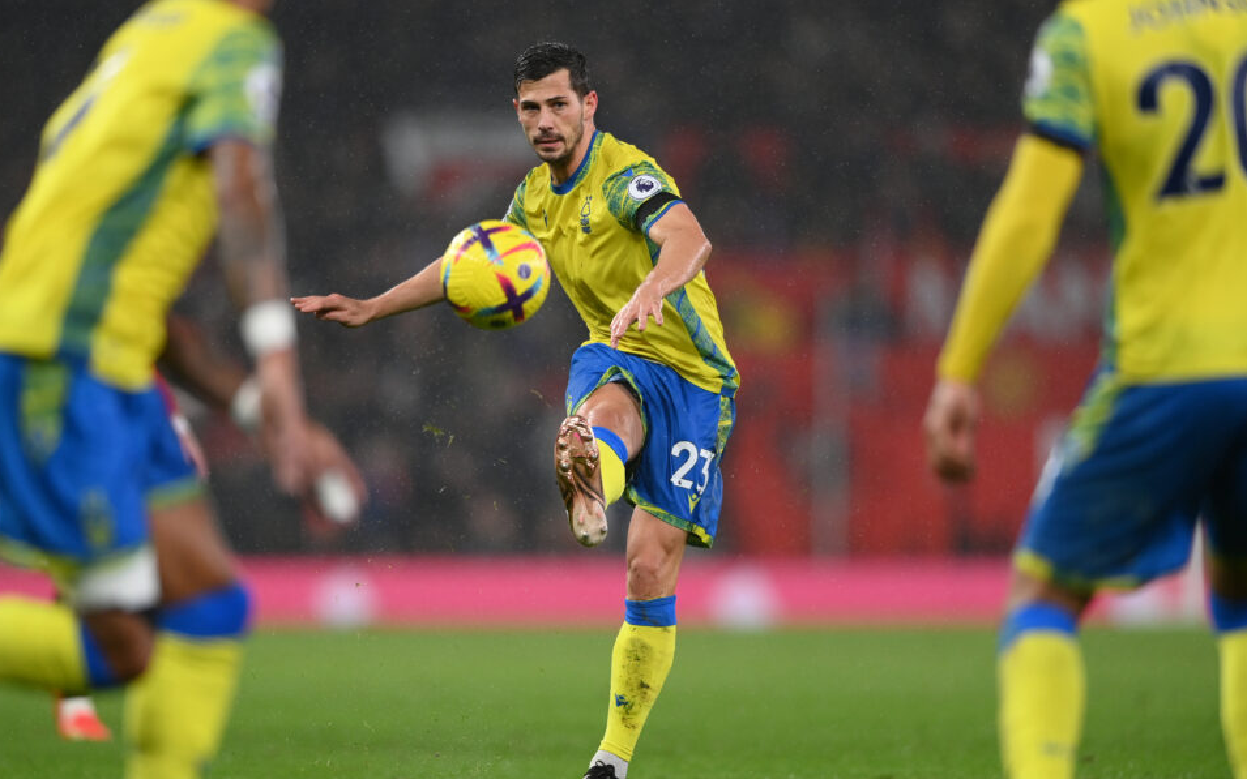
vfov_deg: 3.0
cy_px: 403
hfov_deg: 4.8
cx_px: 608
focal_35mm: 437
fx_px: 14852
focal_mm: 400
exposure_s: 1/2500
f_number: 3.2
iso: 2500
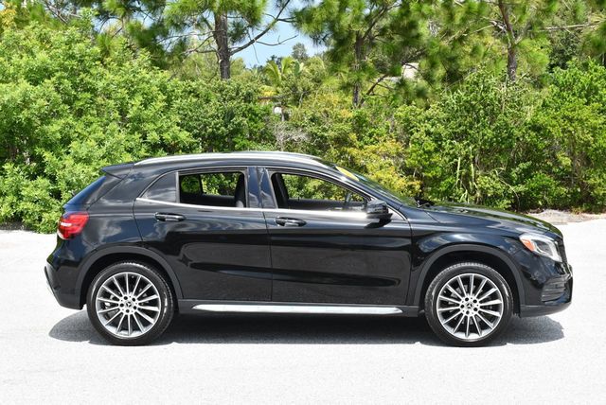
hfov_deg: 31.4
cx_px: 303
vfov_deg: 21.3
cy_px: 202
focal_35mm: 64
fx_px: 1078
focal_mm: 32
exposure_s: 1/250
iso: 200
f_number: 8
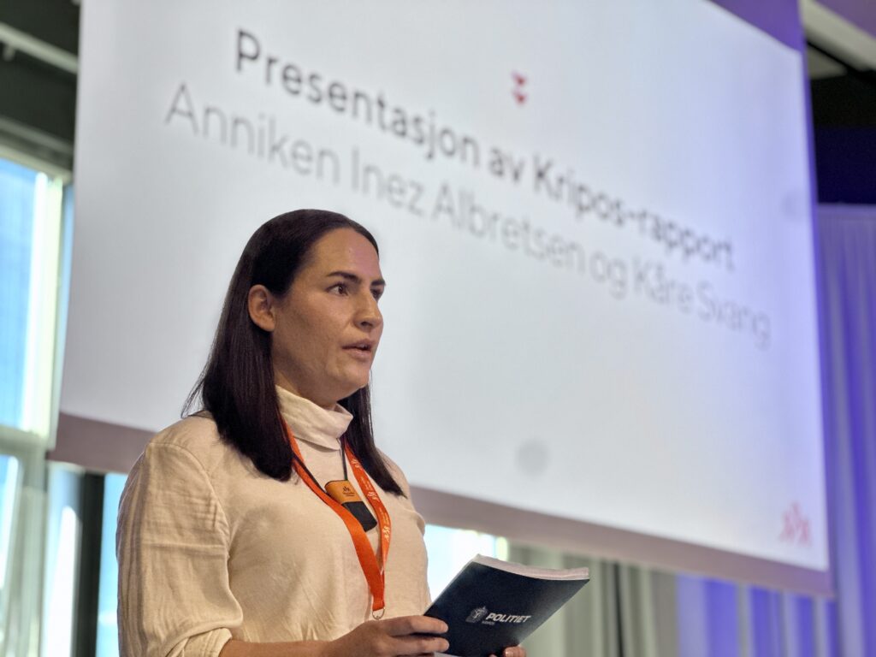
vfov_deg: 19.1
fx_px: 1949
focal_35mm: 77
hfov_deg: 25.3
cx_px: 438
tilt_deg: +14.6
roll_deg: +0.5
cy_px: 328
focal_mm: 9
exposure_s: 1/40
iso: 160
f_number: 2.8
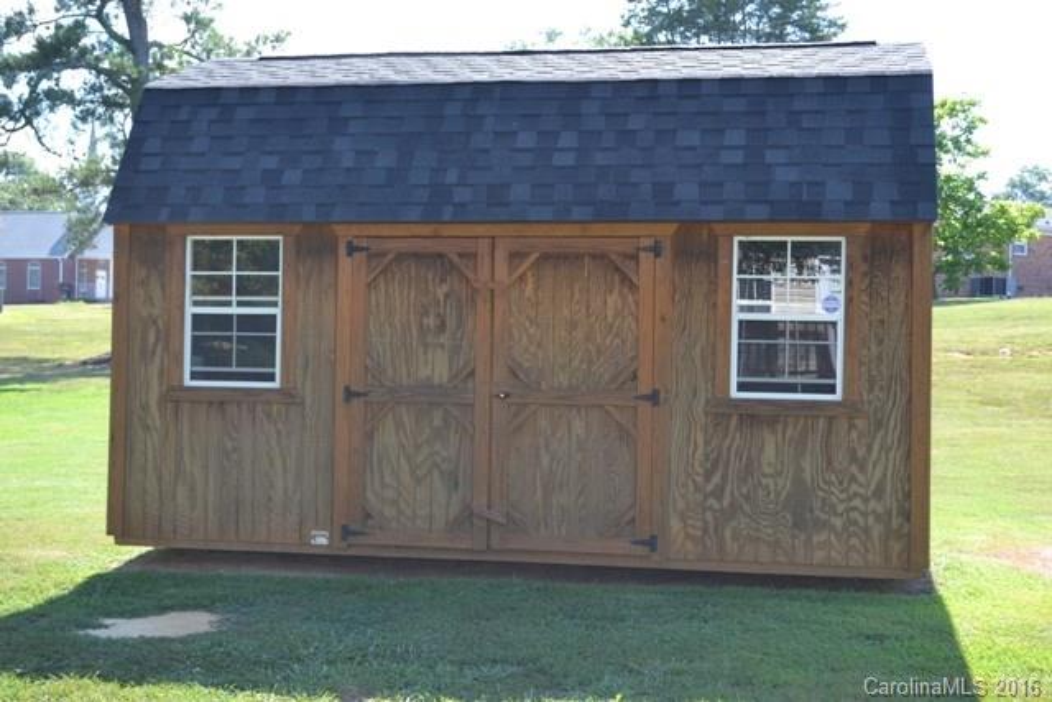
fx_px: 1534
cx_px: 526
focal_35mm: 52
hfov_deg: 37.8
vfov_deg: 25.8
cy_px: 351
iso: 160
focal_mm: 35
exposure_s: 1/125
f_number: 5.6
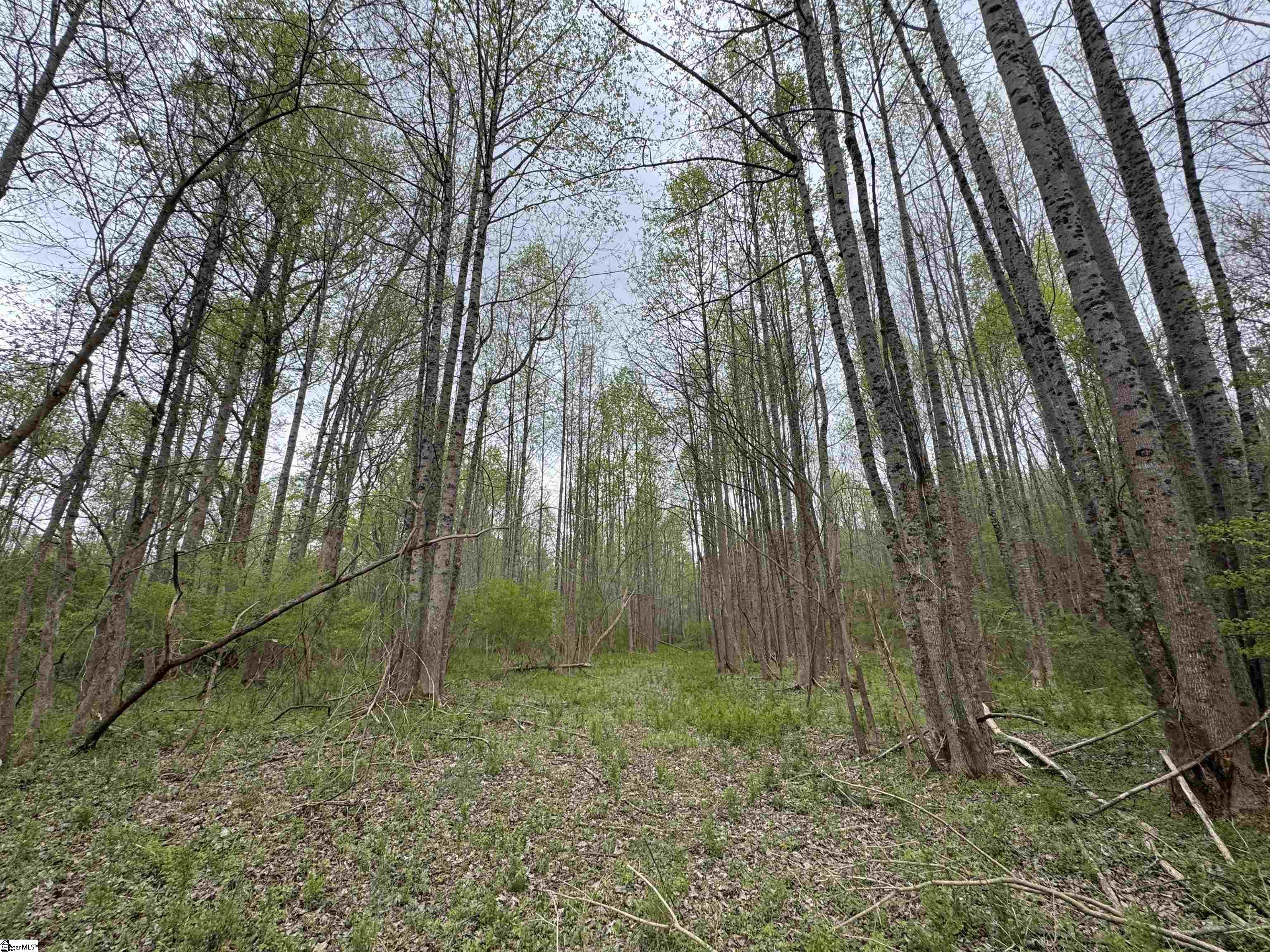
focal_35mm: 14
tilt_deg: +12.0
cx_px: 635
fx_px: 514
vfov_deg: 85.7
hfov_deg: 102.1
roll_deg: +0.4
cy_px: 476
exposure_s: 1/418
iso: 40
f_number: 2.2
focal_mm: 2.22
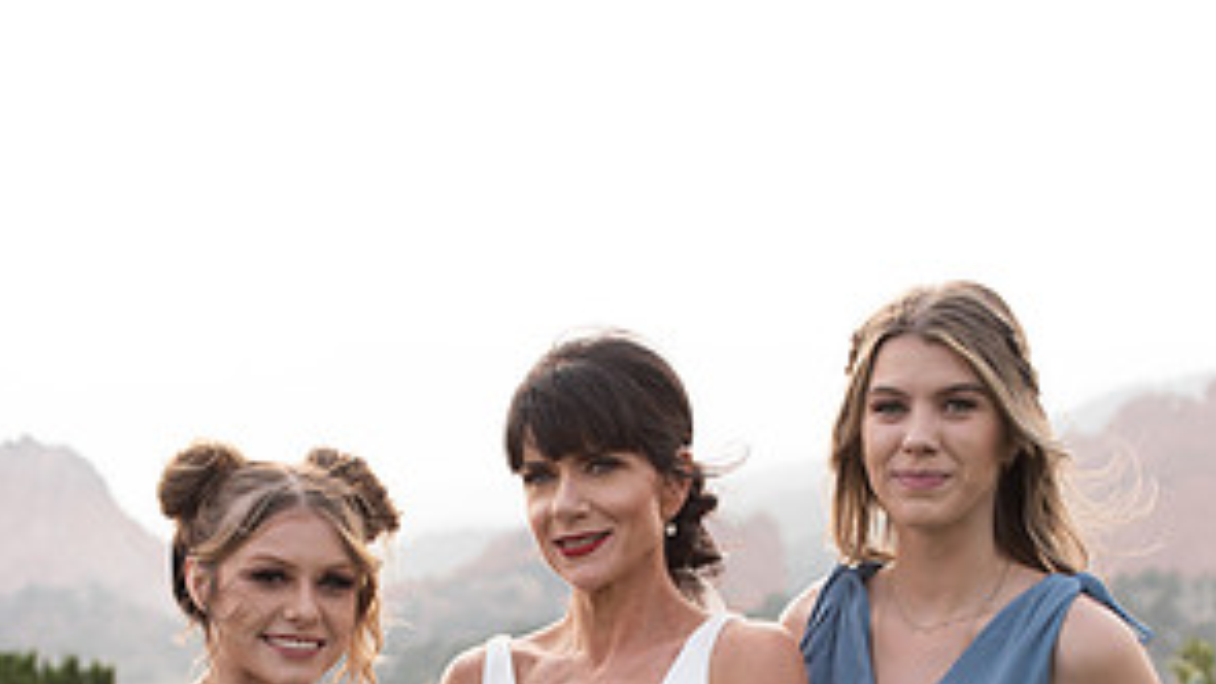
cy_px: 857
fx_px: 2580
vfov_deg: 14.5
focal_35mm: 80
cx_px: 606
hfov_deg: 26.5
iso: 160
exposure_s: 1/400
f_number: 4
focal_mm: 50
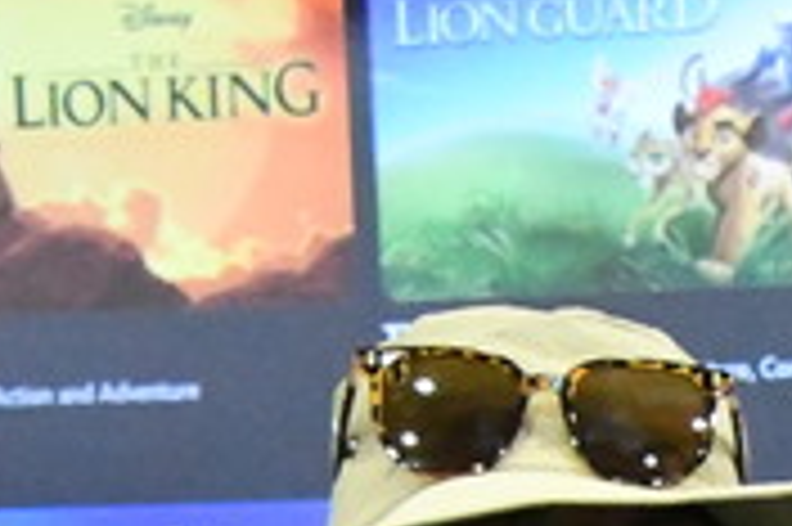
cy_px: 1364
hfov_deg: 9.3
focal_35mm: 210
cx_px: 1476
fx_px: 4616
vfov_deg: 6.2
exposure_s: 1/250
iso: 16000
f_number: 8
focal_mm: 24
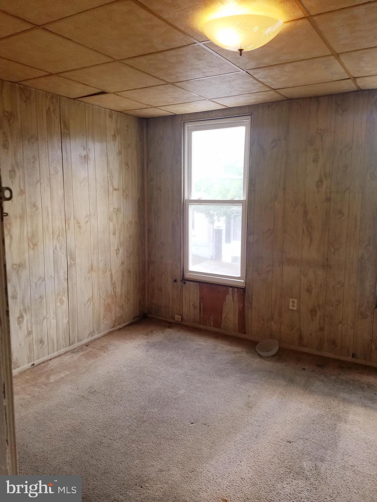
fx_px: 378
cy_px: 251
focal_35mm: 26
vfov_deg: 67.3
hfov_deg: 53.1
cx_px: 188
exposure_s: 1/120
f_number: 1.7
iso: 80
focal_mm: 4.2
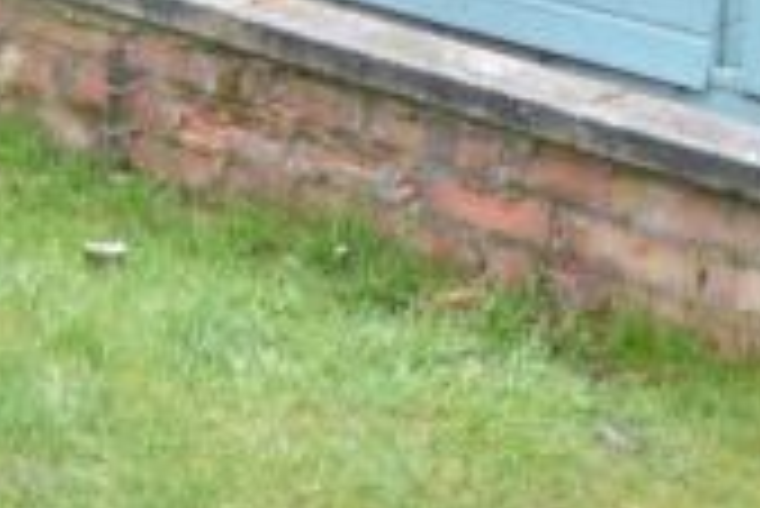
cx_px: -38
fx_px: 3190
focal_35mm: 151
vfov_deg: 9.0
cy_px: -74
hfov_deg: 13.4
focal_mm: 26
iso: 400
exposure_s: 1/60
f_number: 5.6
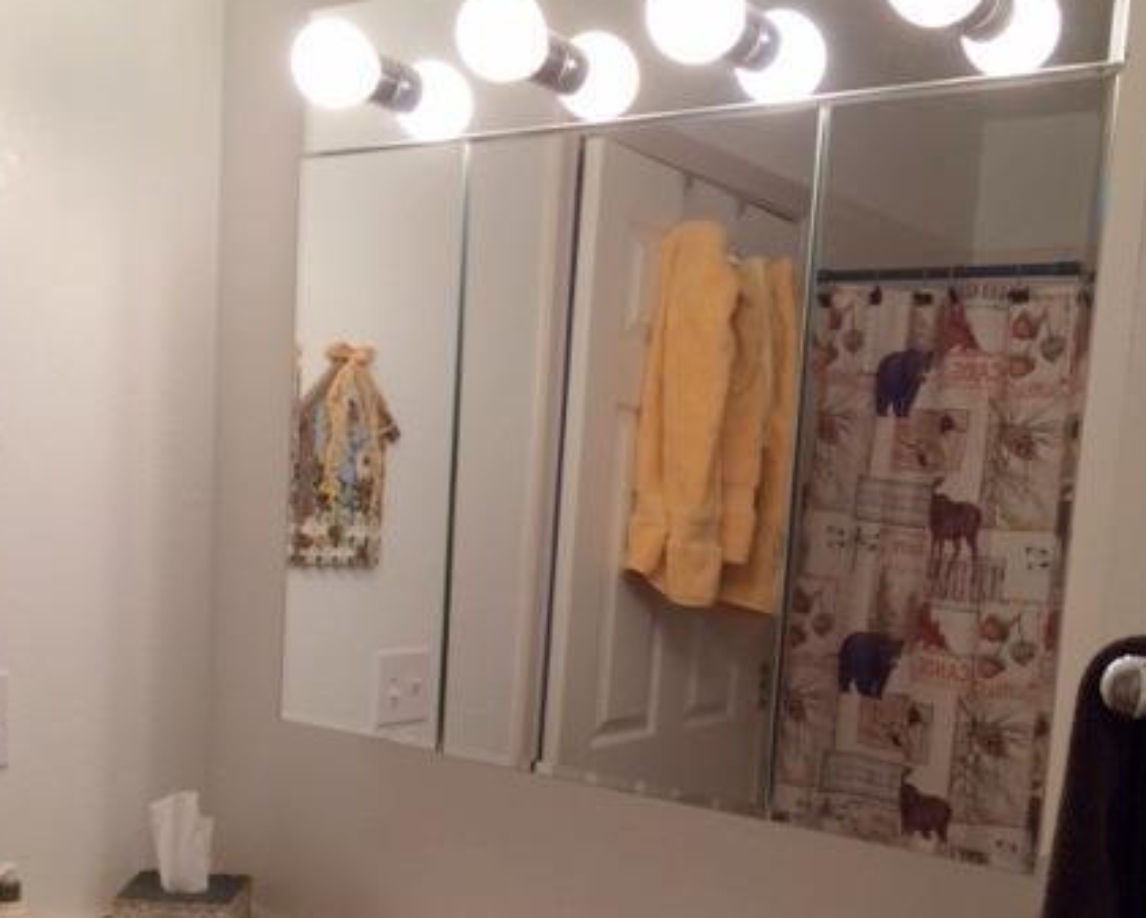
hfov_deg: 42.9
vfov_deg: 34.2
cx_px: 618
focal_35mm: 43
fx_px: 1459
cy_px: 678
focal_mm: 4.15
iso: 50
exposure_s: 1/30
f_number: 2.2
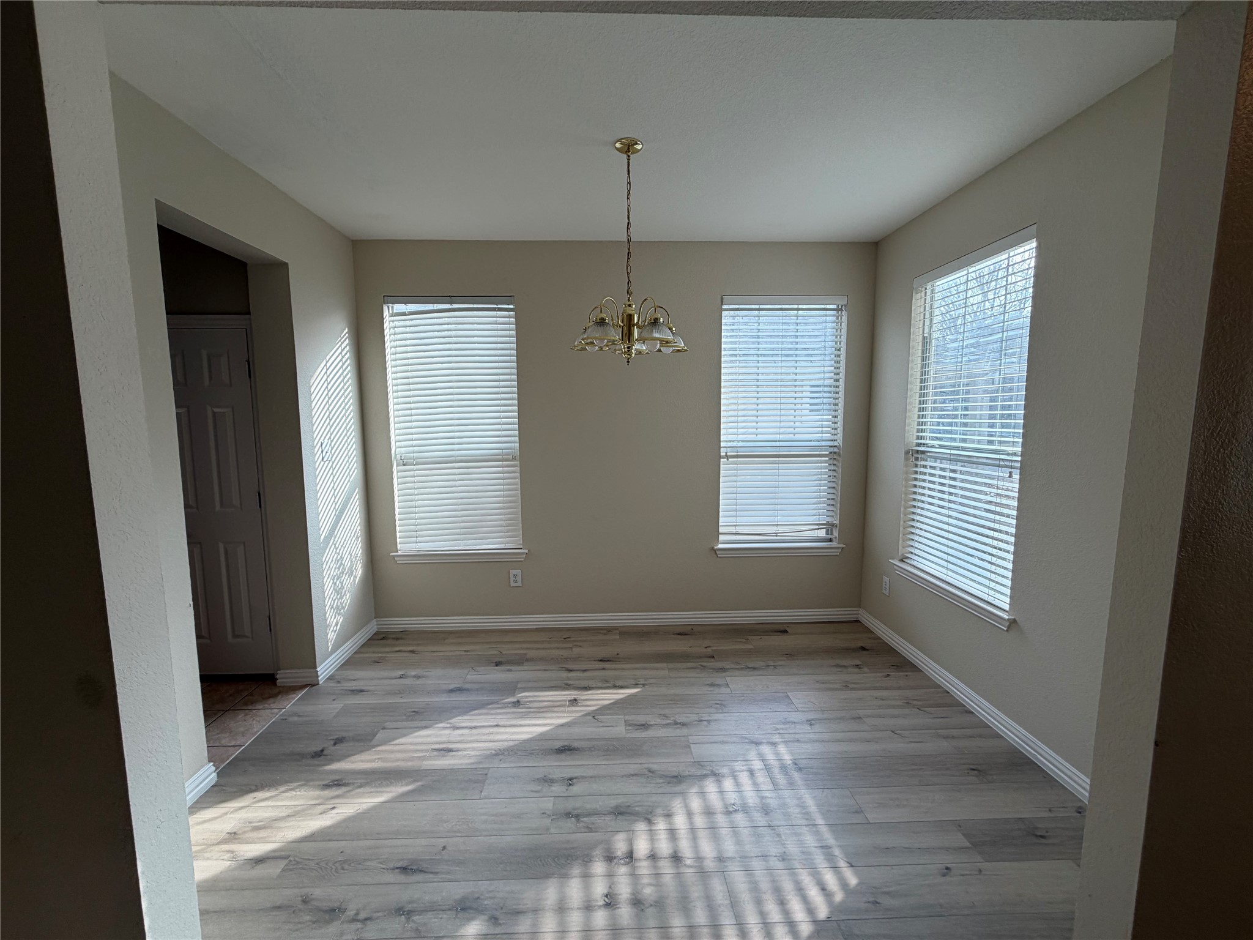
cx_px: 626
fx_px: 507
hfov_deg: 102.1
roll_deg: -0.4
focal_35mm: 14
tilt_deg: -2.8
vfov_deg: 85.7
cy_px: 470
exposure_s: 1/120
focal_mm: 2.22
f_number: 2.2
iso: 32
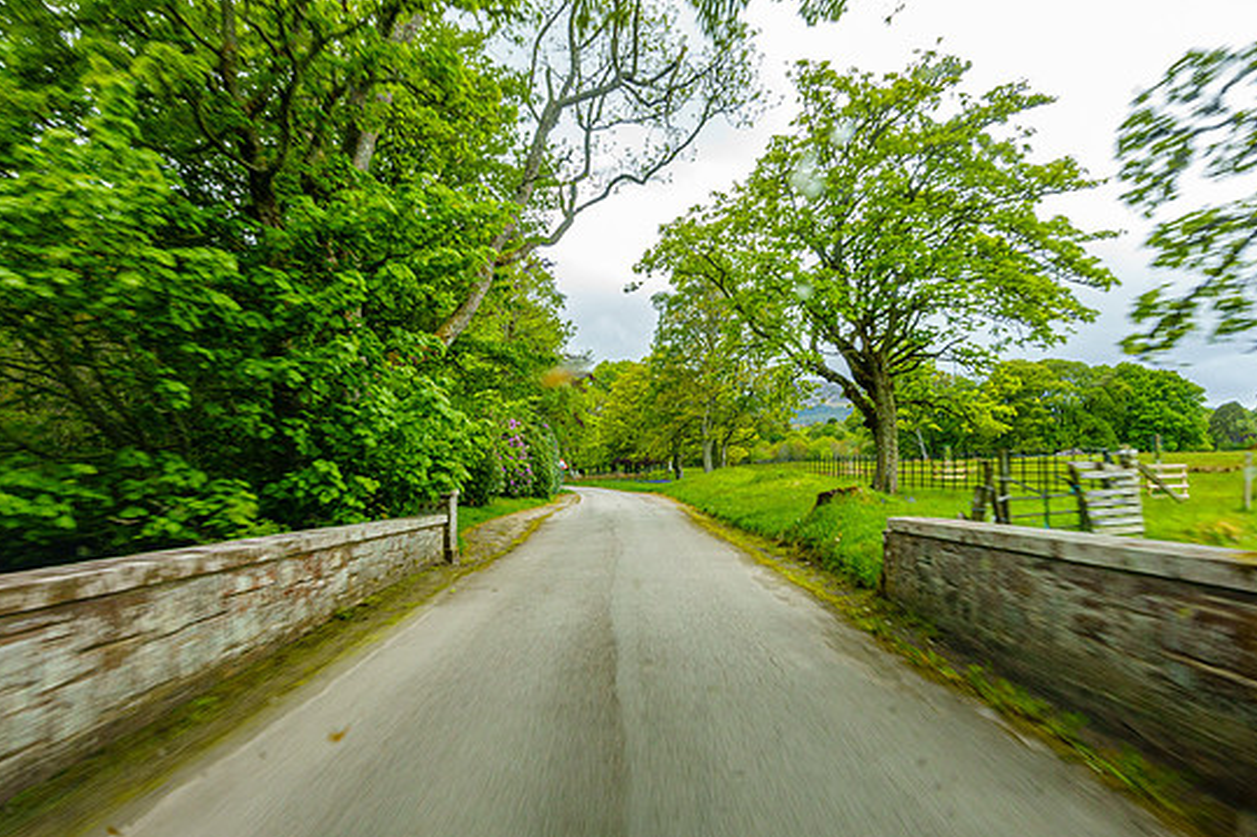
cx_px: 644
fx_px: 977
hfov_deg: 65.5
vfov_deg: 46.3
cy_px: 446
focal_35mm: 28
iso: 125
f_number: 7.1
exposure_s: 1/40
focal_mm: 9.4
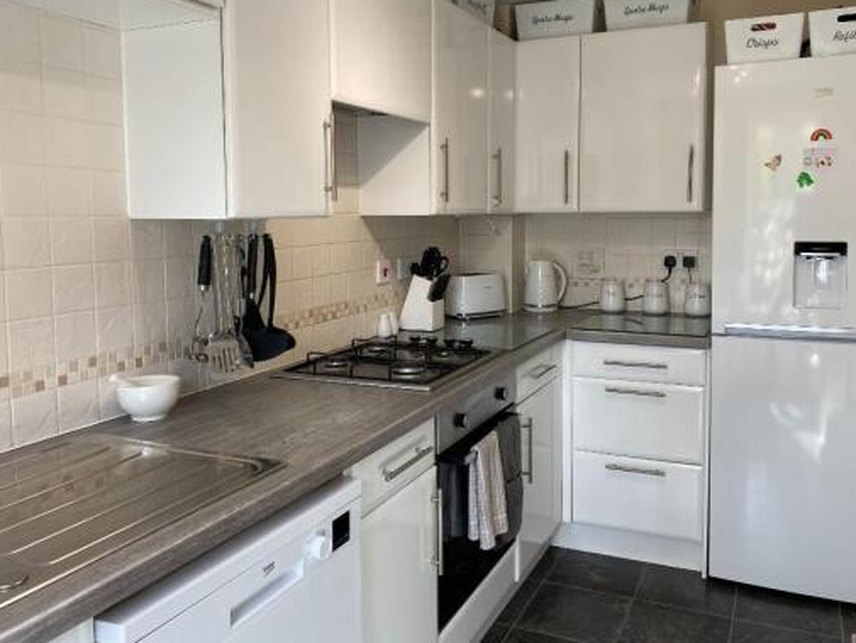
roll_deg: -0.1
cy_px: 281
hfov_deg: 59.9
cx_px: 462
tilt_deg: -5.6
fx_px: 742
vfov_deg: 46.7
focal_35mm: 30
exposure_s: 1/121
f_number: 1.8
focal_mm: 4.25
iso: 50
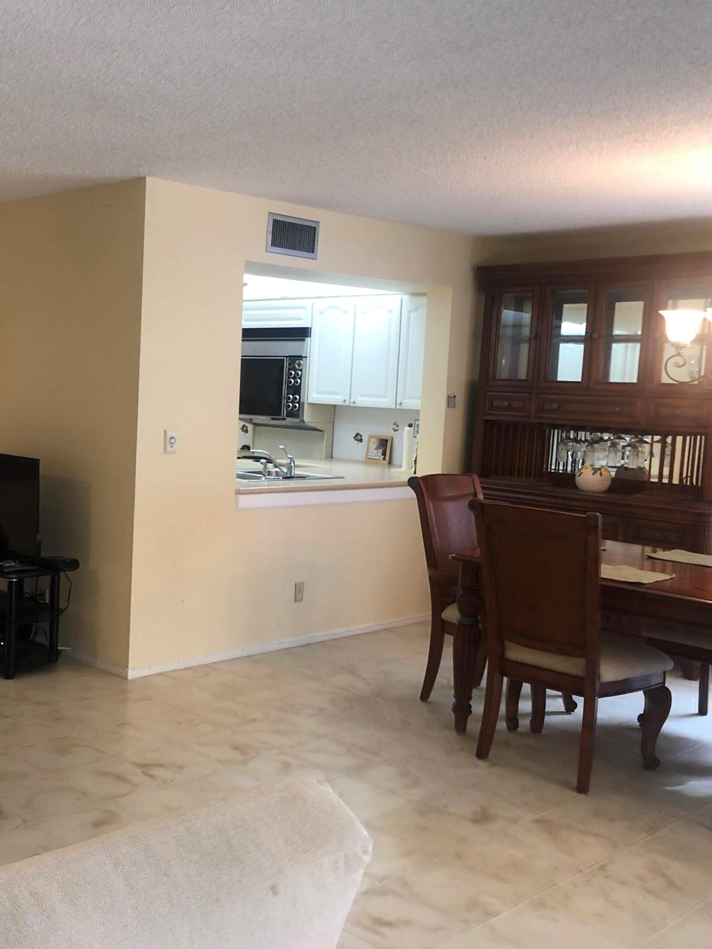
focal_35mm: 38
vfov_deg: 49.0
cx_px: 115
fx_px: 1042
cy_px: 475
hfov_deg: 36.1
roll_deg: -2.3
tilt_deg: -3.6
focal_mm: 4
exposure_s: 1/20
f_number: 1.8
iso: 40
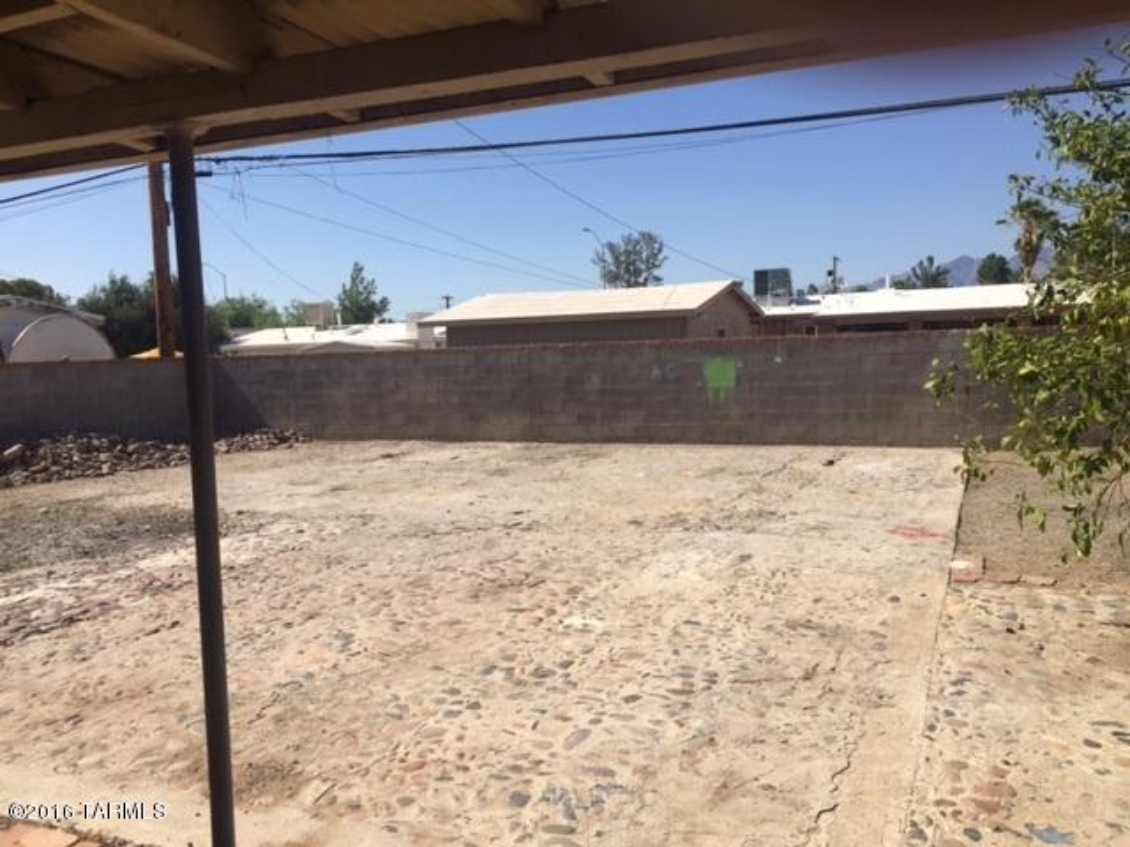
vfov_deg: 48.2
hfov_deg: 61.7
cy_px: 424
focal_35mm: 29
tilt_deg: -7.4
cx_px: 565
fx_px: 947
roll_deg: +3.5
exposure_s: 1/2475
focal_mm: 4.15
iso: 32
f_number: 2.2
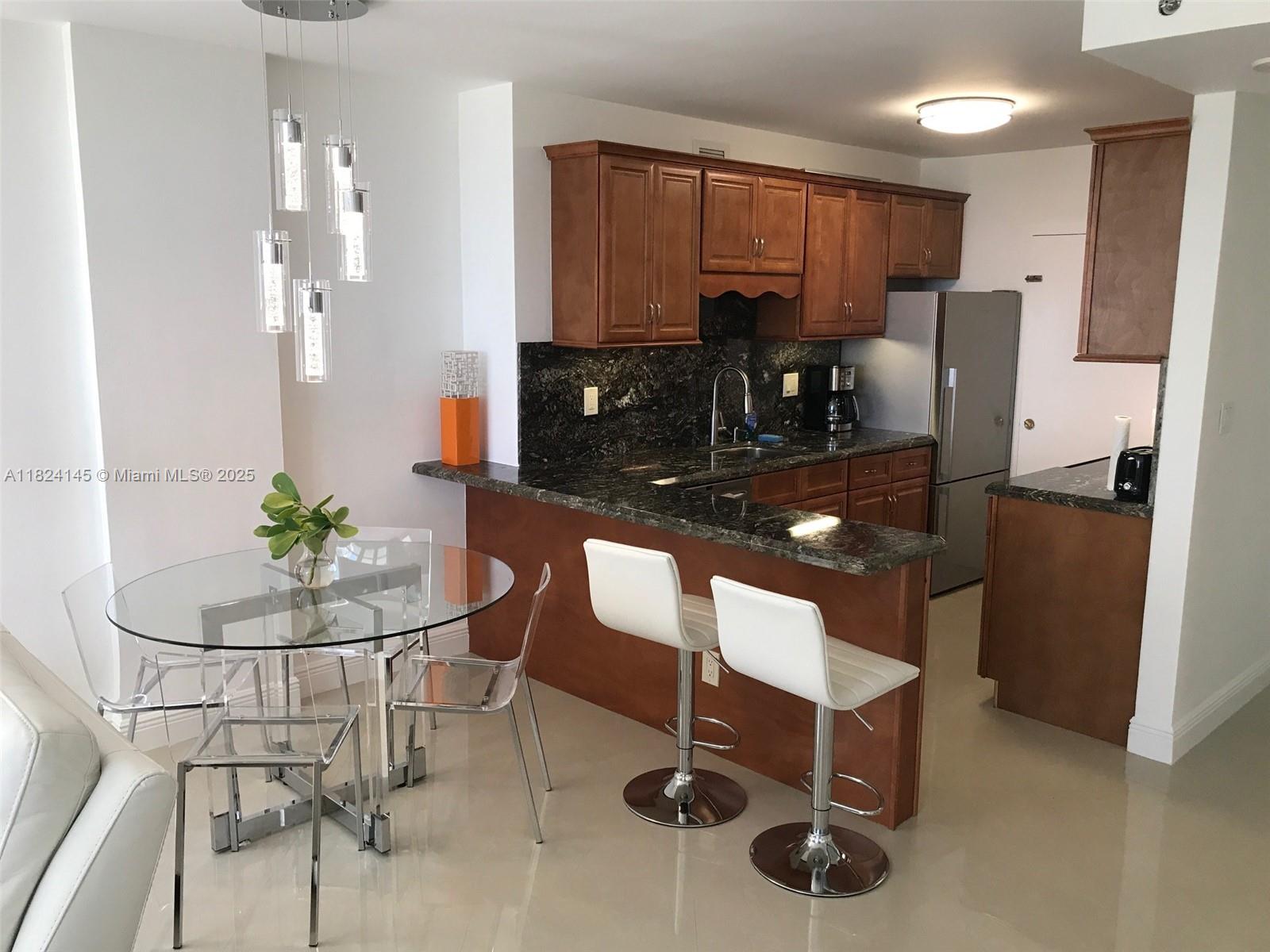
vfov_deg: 49.7
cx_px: 635
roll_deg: +0.0
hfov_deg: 63.4
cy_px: 476
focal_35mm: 28
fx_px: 1027
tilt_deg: -8.7
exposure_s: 1/30
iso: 25
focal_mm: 3.99
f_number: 1.8
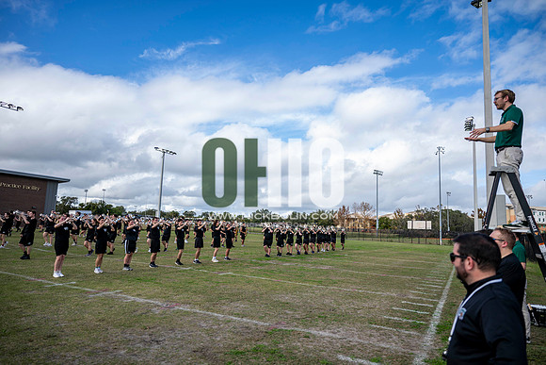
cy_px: 182
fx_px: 364
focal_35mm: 24
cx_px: 273
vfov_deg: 53.2
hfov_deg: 73.7
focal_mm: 24
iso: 125
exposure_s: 1/1250
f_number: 2.8
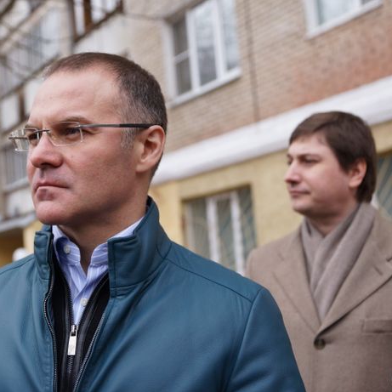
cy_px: 197
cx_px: 132
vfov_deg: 29.6
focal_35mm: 58
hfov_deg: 29.4
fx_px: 743
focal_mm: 30
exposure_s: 1/1000
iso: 500
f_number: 2.8
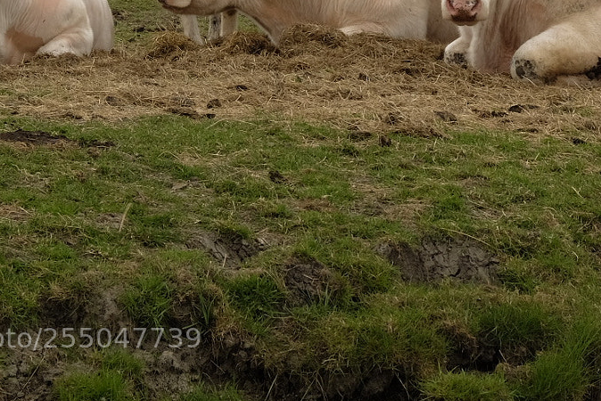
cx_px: 448
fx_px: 3290
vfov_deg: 6.9
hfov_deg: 10.4
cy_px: -67
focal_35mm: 197
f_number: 13
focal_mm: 55
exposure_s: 1/60
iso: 200
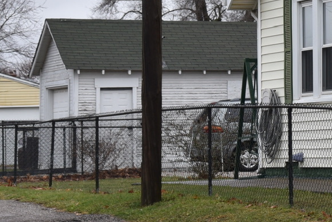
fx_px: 1910
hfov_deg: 9.4
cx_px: 632
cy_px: 20
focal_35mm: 207
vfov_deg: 6.6
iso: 400
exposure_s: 1/200
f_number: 7.1
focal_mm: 52
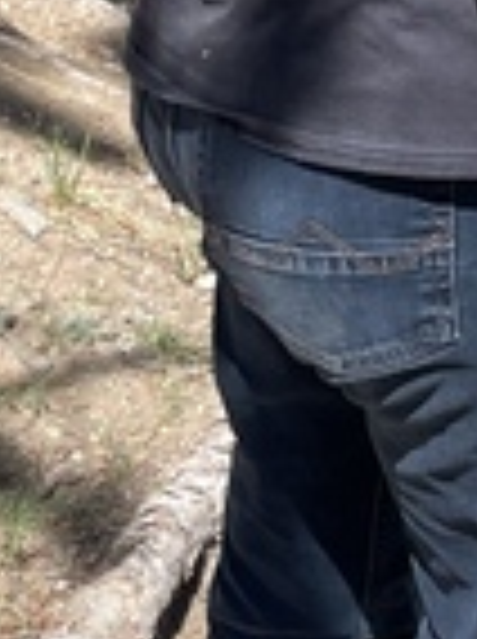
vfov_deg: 9.8
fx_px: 3465
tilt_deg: -20.3
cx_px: 558
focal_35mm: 188
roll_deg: -0.5
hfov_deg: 7.8
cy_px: -621
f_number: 1.6
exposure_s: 1/2353
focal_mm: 4.2
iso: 32
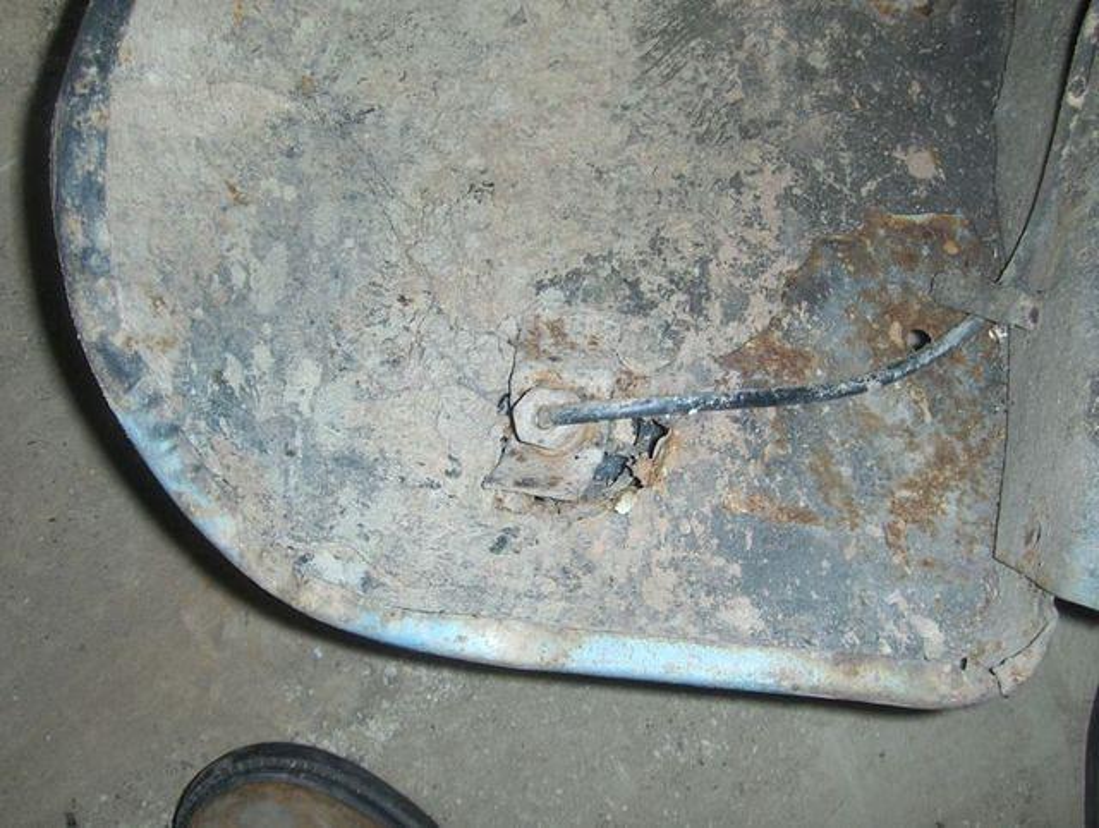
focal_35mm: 41
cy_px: 414
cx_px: 550
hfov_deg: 45.7
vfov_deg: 35.2
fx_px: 1304
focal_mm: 6.5
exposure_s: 1/60
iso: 100
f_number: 3.5
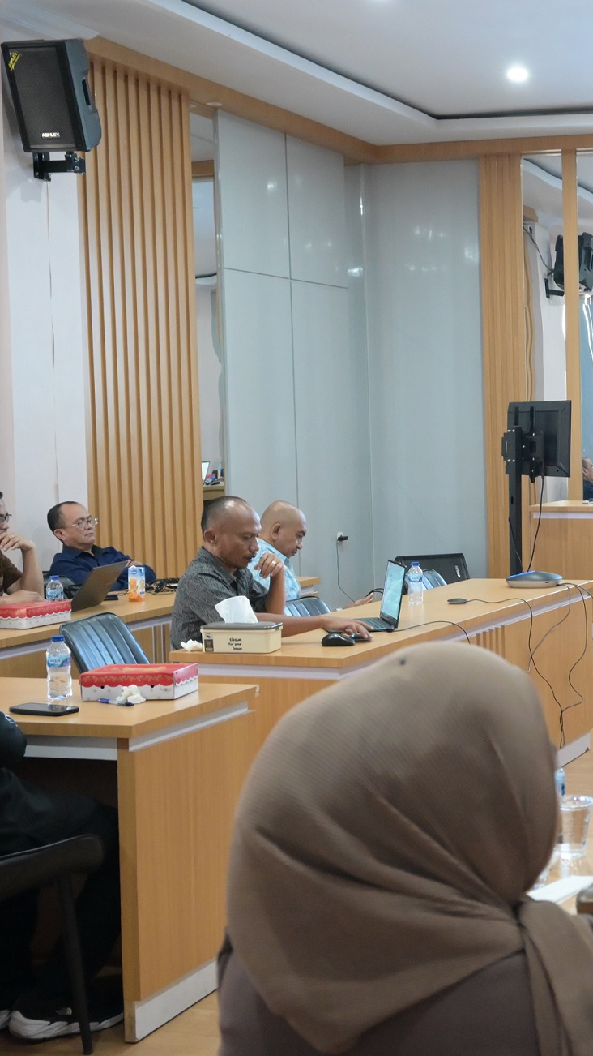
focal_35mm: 55
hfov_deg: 20.5
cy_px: 508
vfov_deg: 38.0
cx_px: 704
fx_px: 1533
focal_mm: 33.5
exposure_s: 1/60
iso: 8000
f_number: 6.3
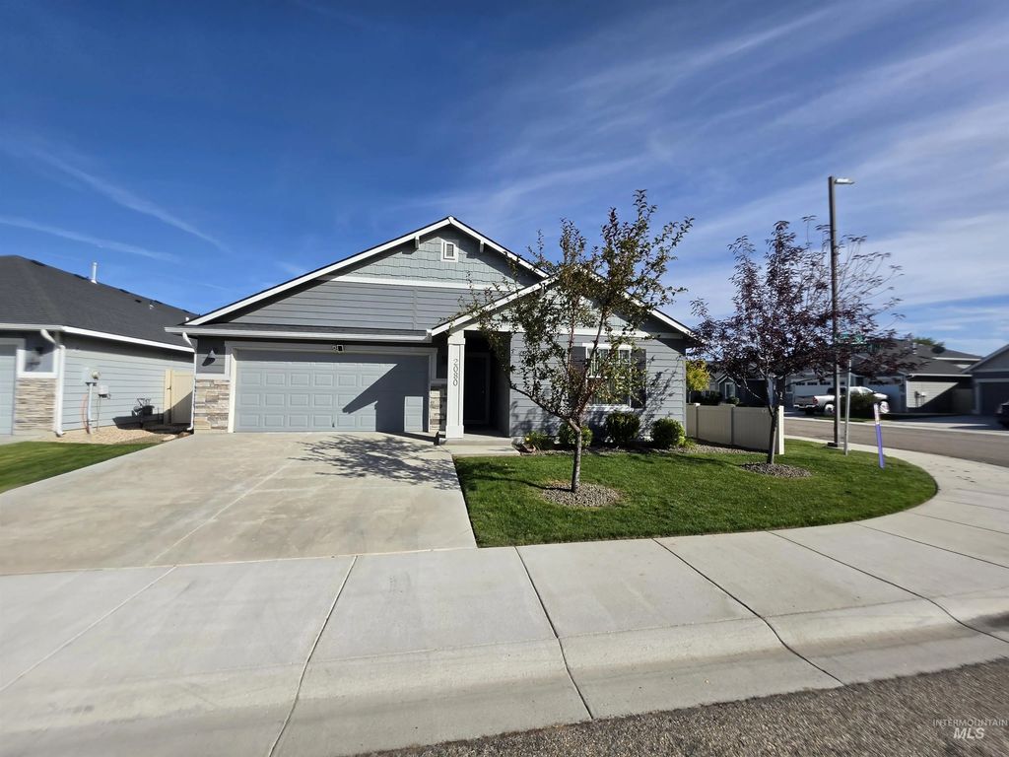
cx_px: 504
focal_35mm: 13
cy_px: 378
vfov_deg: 89.9
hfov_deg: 106.2
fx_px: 379
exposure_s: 1/2600
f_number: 1.9
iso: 32
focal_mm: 2.2
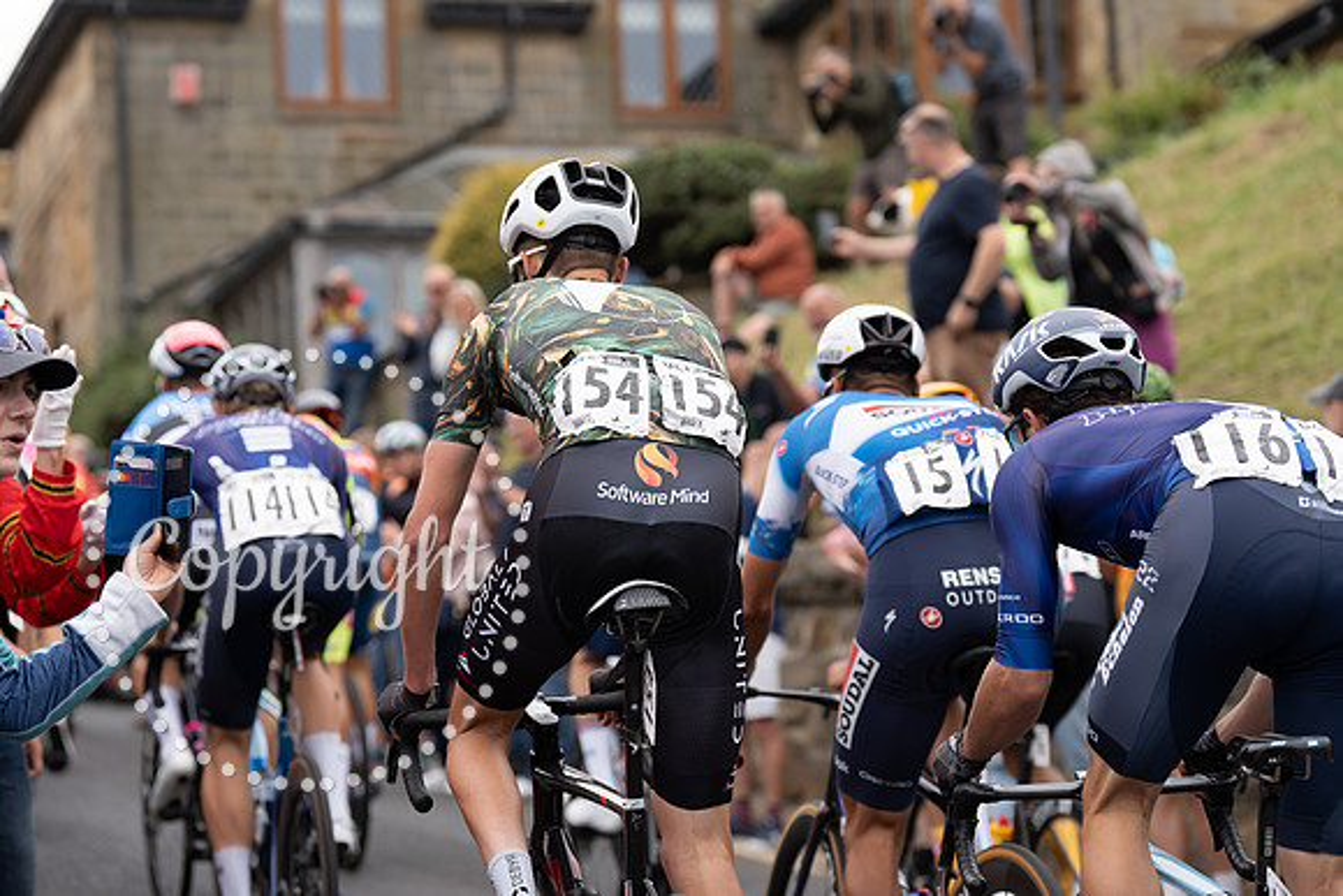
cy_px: 448
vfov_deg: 13.3
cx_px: 672
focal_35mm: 103
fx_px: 3843
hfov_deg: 19.8
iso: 320
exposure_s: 1/1000
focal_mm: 103
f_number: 3.5
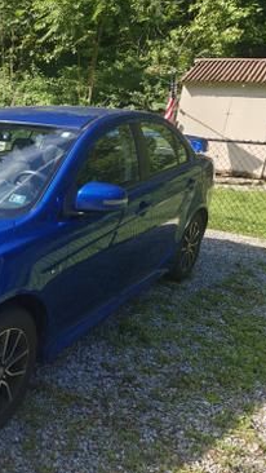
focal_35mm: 36
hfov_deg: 29.4
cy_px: 239
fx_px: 451
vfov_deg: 55.3
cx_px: -31
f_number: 1.8
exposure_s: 1/120
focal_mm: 5.41
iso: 144
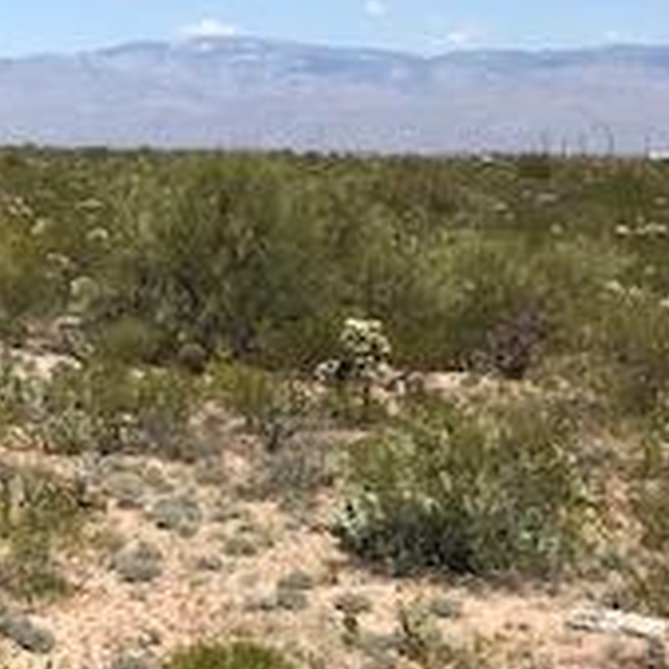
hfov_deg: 17.2
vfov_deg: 18.2
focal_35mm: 94
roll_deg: -0.8
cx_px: -241
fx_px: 2055
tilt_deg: +2.5
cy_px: 63
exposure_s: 1/3425
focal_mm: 3.99
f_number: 1.8
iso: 20
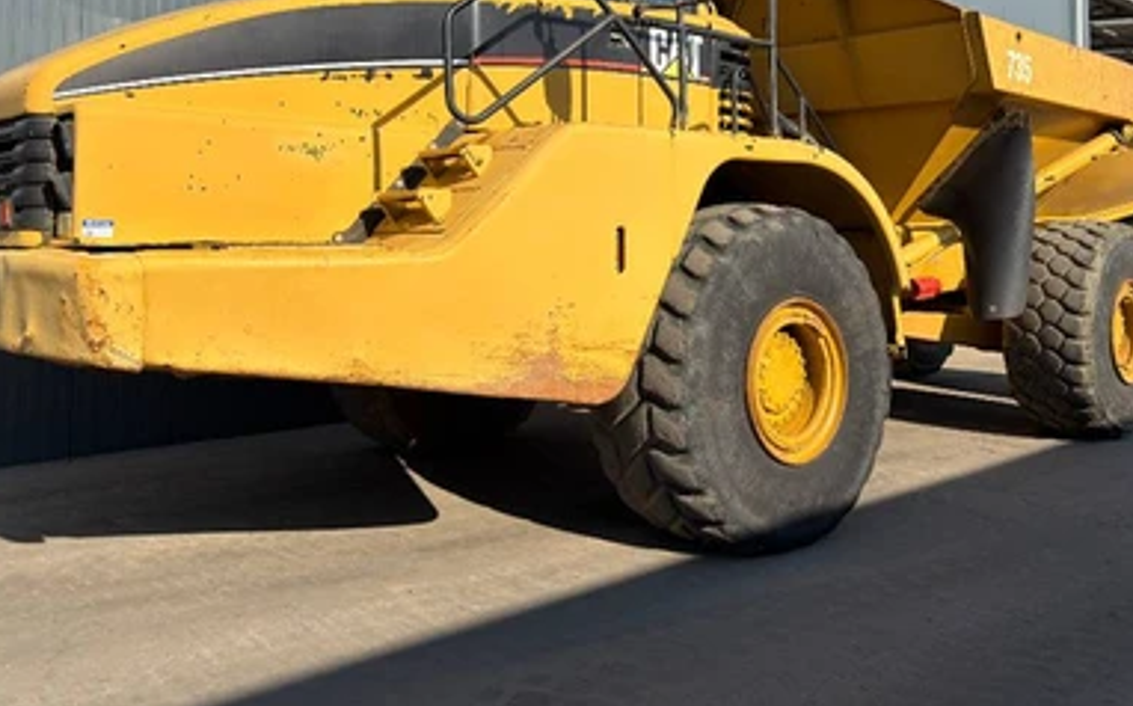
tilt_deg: +3.3
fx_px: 987
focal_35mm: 32
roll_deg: -0.1
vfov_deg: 38.5
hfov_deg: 59.7
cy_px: 196
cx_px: 575
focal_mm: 6.76
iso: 64
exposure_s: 1/4098
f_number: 1.78
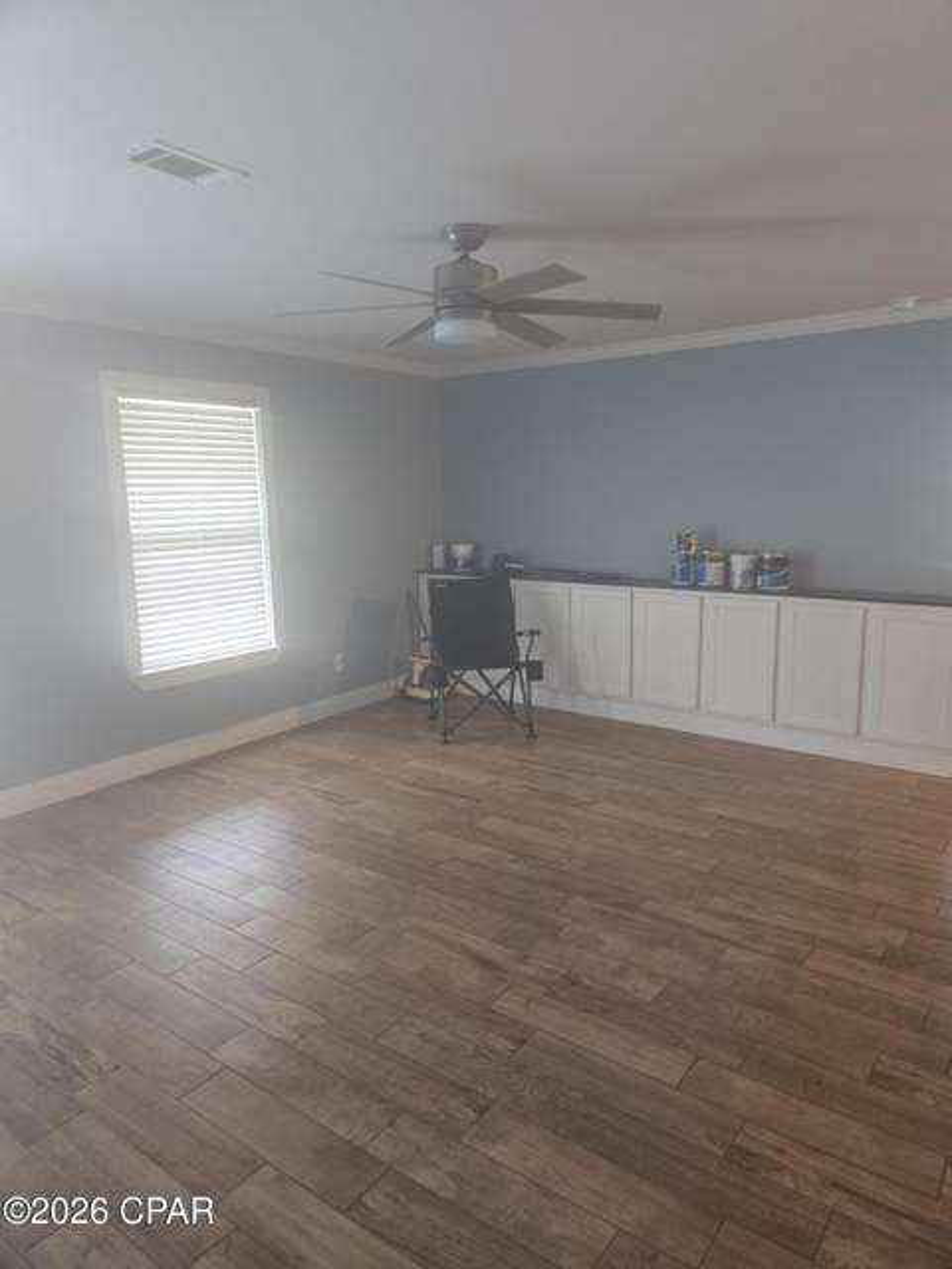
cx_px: 476
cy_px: 634
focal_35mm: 23
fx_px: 843
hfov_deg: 58.9
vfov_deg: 73.9
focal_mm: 5.4
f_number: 1.8
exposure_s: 1/24
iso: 160
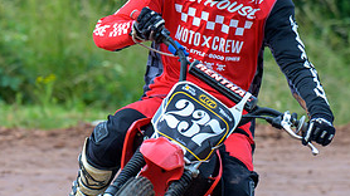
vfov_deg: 1.3
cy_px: 130
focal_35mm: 903
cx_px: 229
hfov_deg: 2.4
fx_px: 8376
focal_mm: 200
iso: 160
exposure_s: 1/320
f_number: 5
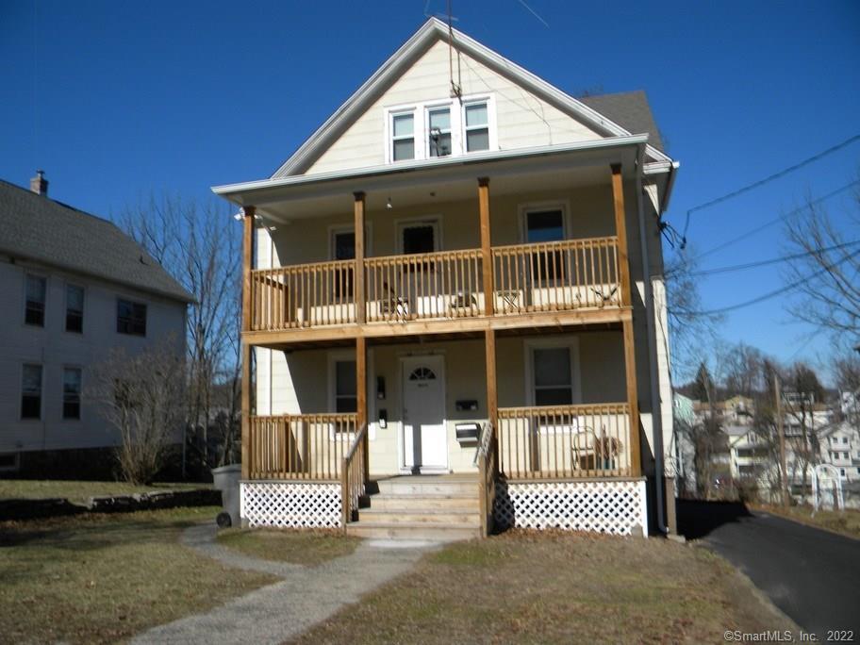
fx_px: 696
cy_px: 322
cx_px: 430
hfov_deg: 63.4
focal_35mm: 28
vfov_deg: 49.7
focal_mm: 5
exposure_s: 1/388
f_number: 7
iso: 80
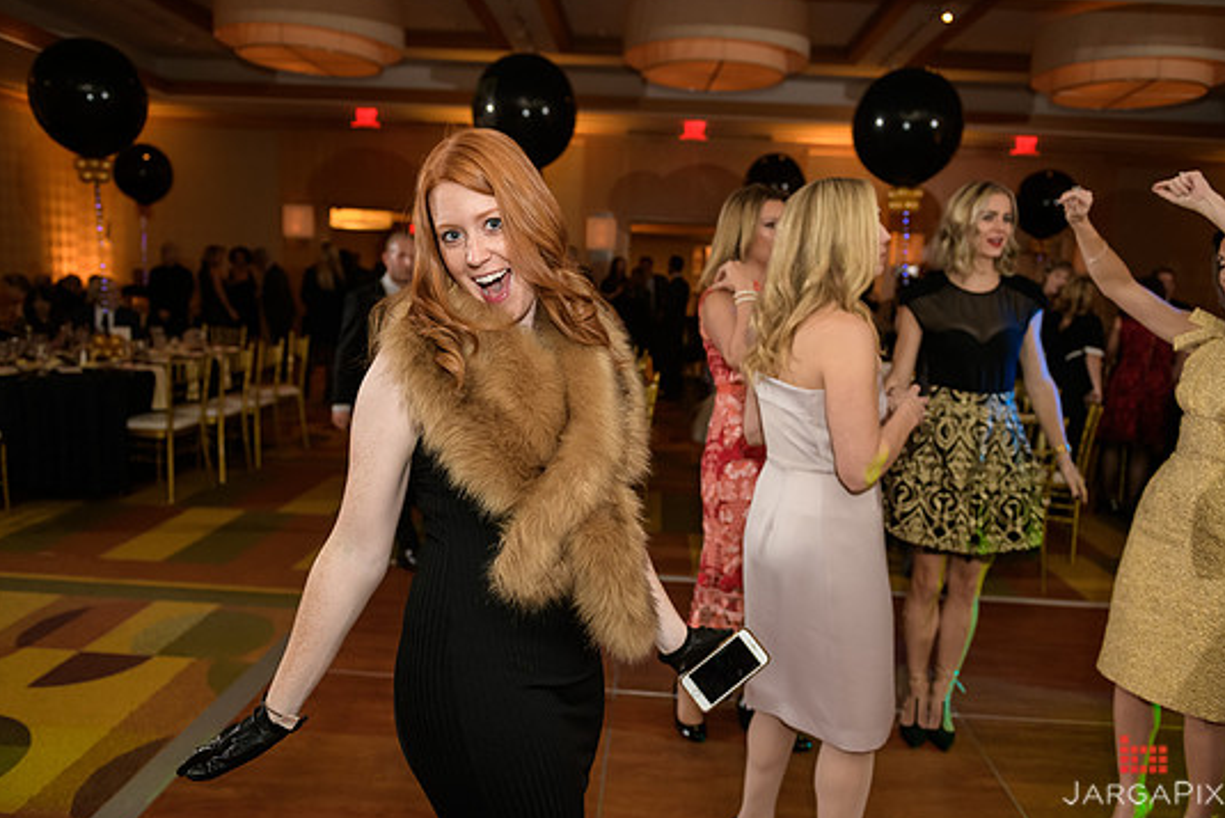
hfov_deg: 69.4
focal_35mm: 26
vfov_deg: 49.6
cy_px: 411
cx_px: 618
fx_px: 885
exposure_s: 1/125
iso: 1600
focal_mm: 24
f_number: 3.2
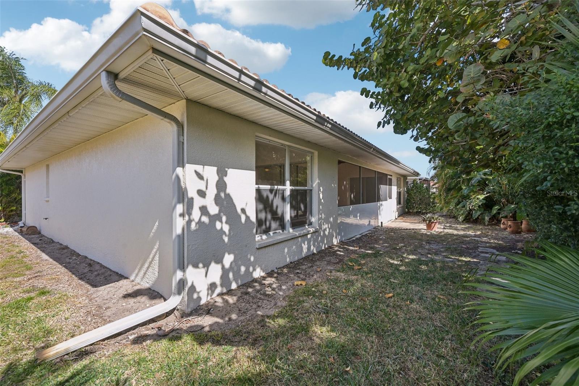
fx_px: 225
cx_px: 290
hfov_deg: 104.3
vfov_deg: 81.2
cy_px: 193
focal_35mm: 14
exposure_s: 1/400
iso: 400
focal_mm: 14
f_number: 8
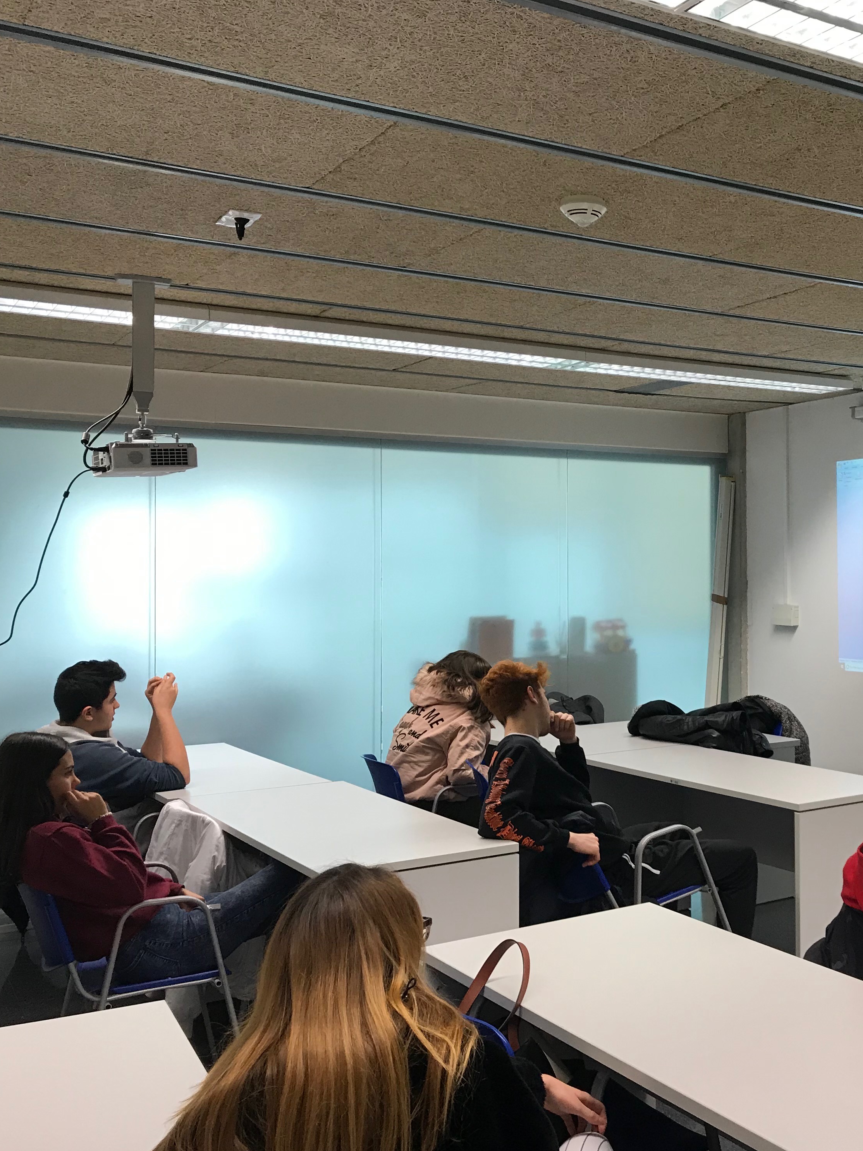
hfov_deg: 36.5
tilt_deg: +2.6
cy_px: 573
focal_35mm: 38
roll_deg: -0.4
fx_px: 1263
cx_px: 684
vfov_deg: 49.0
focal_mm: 3.99
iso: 25
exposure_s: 1/40
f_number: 1.8
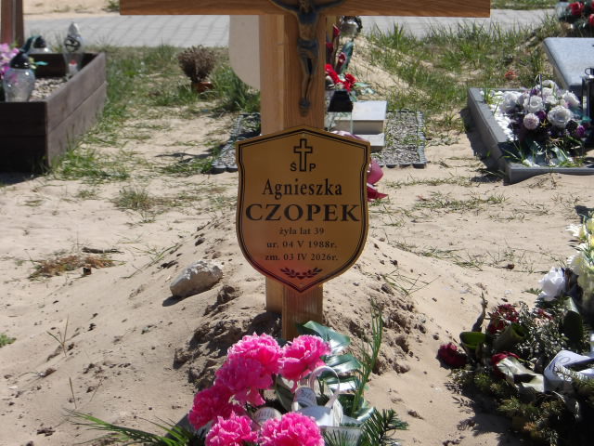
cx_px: 297
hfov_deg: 18.2
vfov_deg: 13.7
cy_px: 223
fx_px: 1853
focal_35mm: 108
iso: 100
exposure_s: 1/390
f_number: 6.6
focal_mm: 19.6
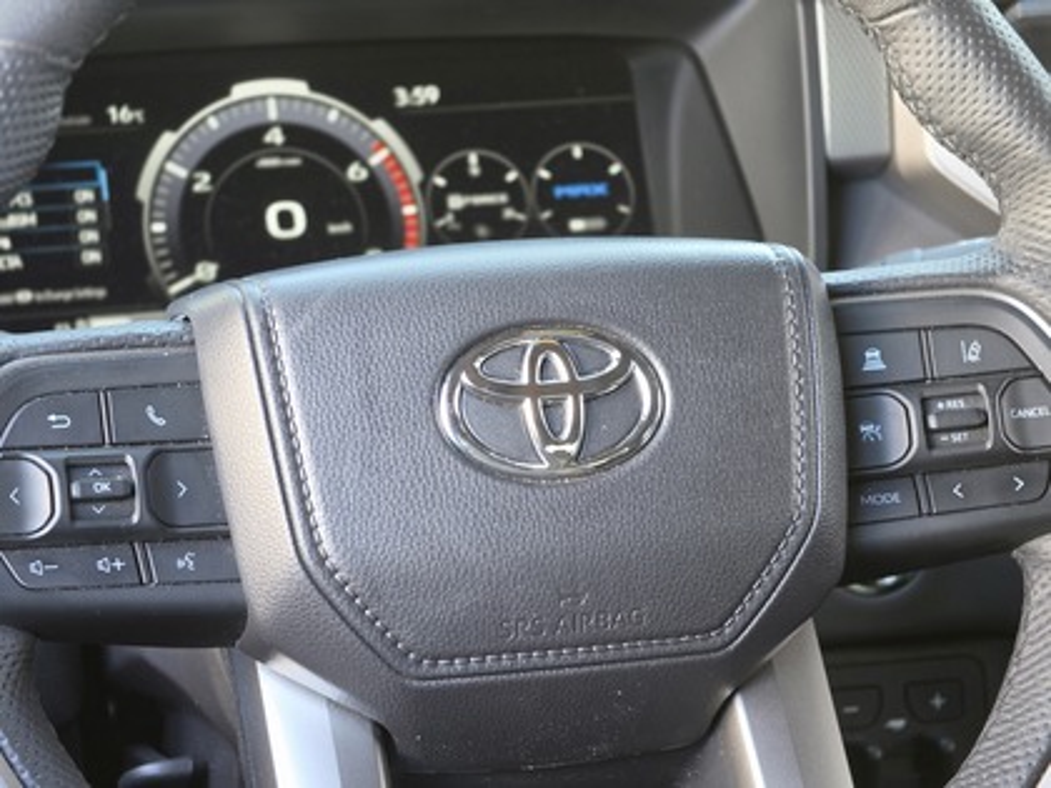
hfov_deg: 17.1
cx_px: 526
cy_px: 394
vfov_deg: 12.9
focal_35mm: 115
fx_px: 3492
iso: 125
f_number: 2.9
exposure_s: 1/28.6
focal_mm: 18.6
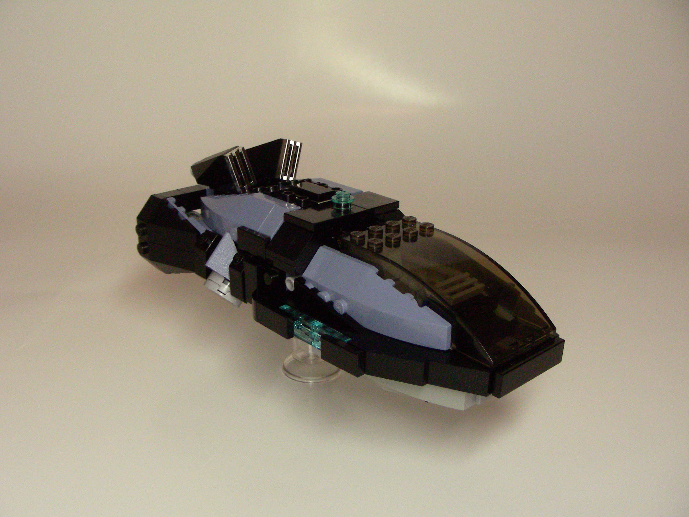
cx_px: 344
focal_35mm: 38
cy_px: 258
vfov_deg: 37.7
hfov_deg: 49.0
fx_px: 756
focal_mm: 6.3
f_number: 3.5
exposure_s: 1/66
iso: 400
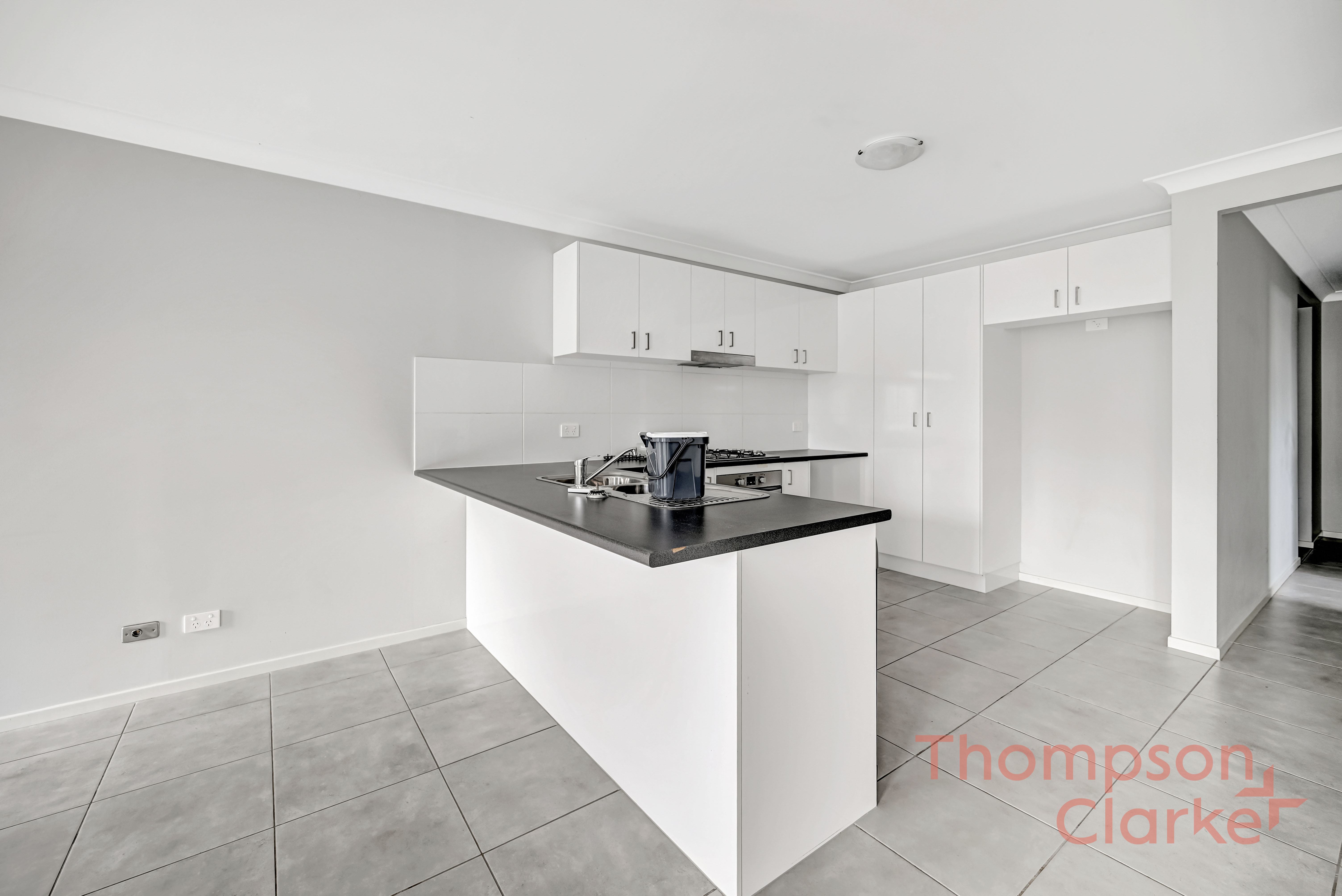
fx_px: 522
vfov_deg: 81.3
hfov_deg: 104.2
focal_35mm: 14
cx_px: 671
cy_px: 448
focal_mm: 14
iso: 100
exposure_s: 1/8
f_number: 4.5
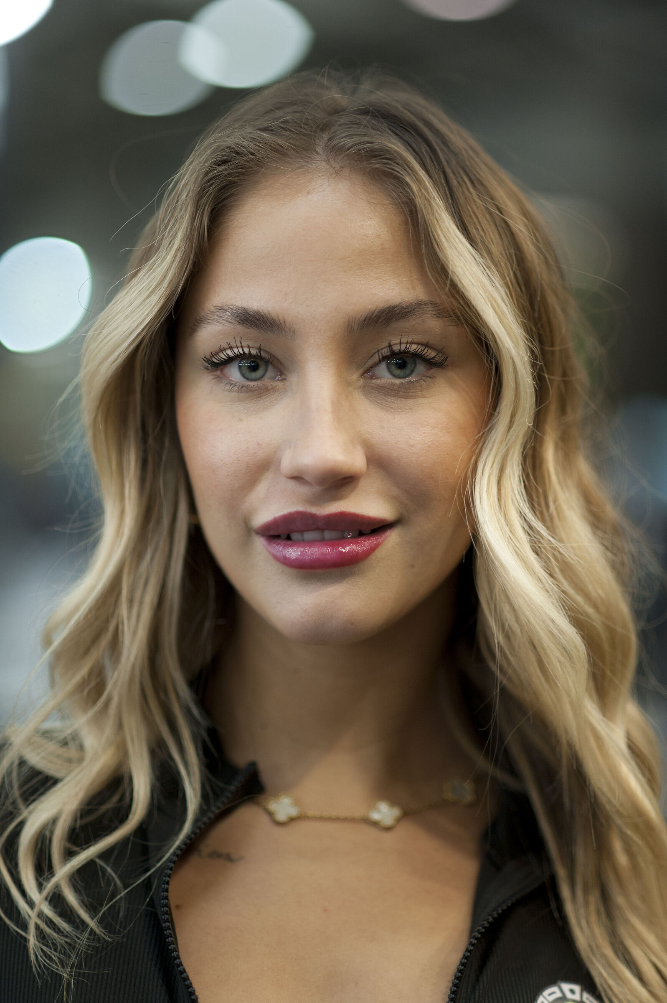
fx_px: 2922
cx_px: 334
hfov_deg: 13.0
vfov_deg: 19.5
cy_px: 502
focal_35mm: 105
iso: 1000
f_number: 2
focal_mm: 105
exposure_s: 1/250
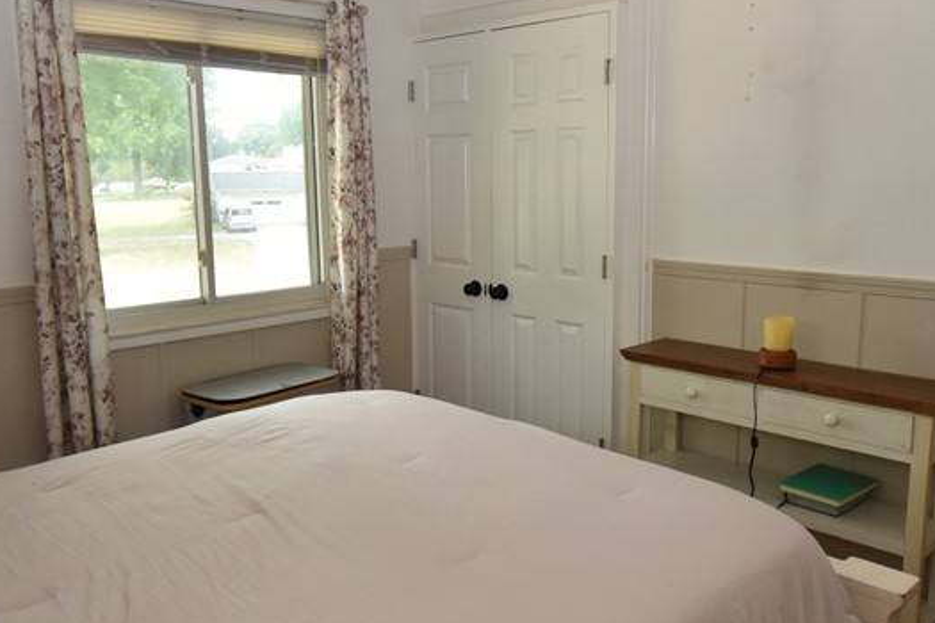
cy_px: 292
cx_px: 458
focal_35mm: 31
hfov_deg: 60.3
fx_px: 805
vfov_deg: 42.3
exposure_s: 1/125
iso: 800
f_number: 4.5
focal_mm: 10
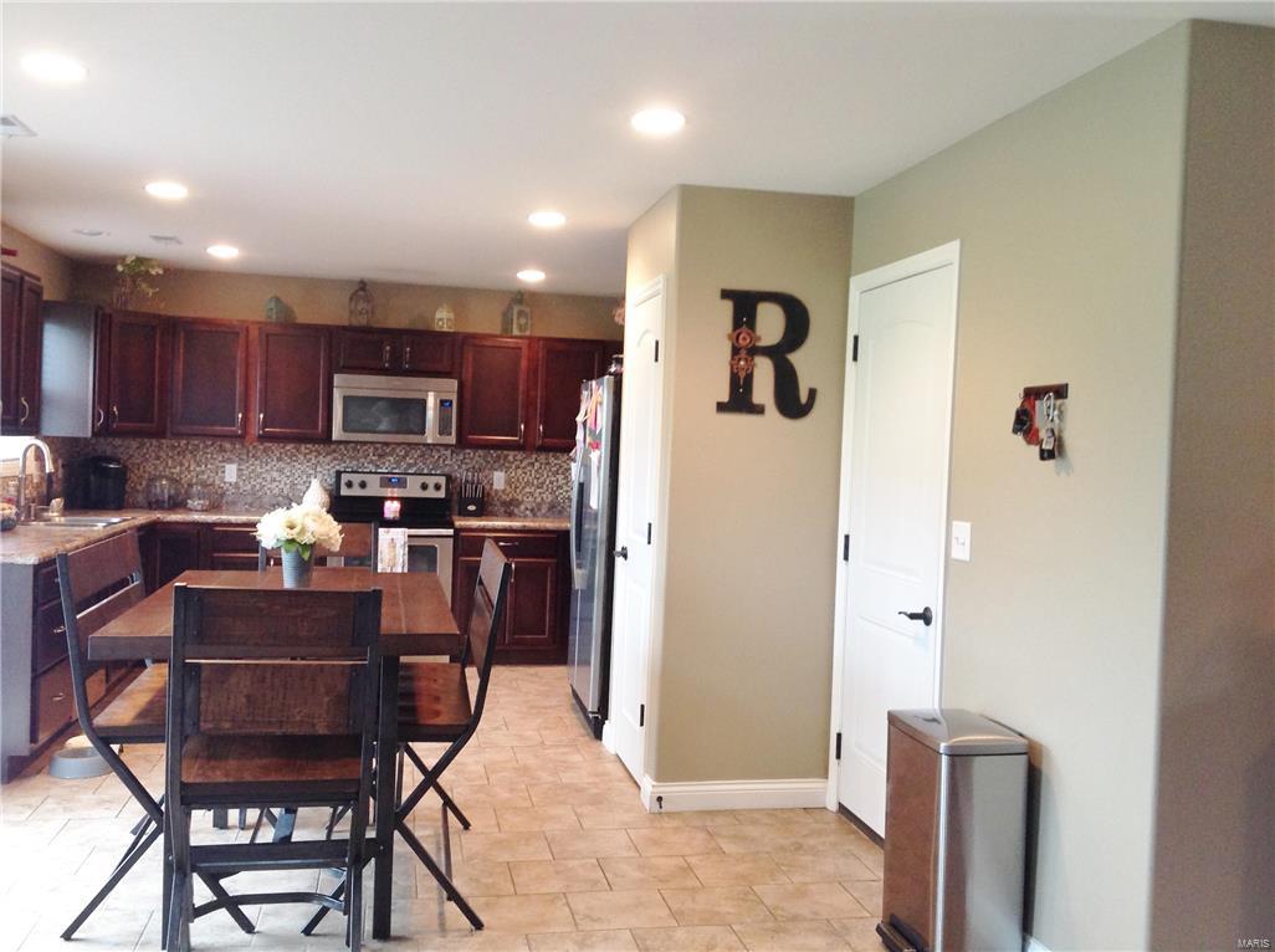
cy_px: 476
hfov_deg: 52.7
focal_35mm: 35
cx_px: 638
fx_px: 1287
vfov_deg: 40.6
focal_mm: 4.28
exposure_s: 1/15
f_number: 2.4
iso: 125
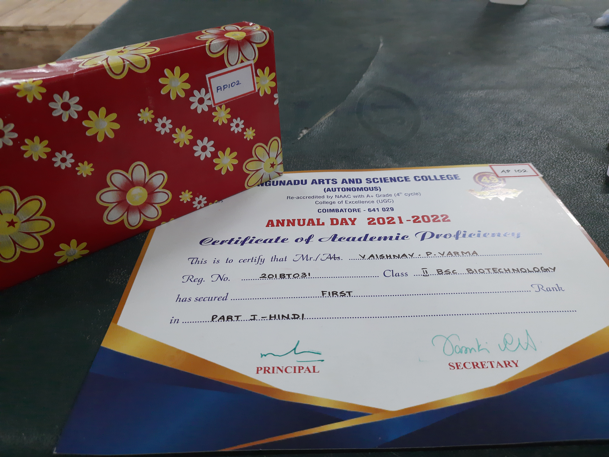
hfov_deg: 69.4
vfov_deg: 54.9
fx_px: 440
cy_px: 228
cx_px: 304
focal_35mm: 25
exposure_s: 1/50
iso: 200
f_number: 2
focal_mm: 4.6
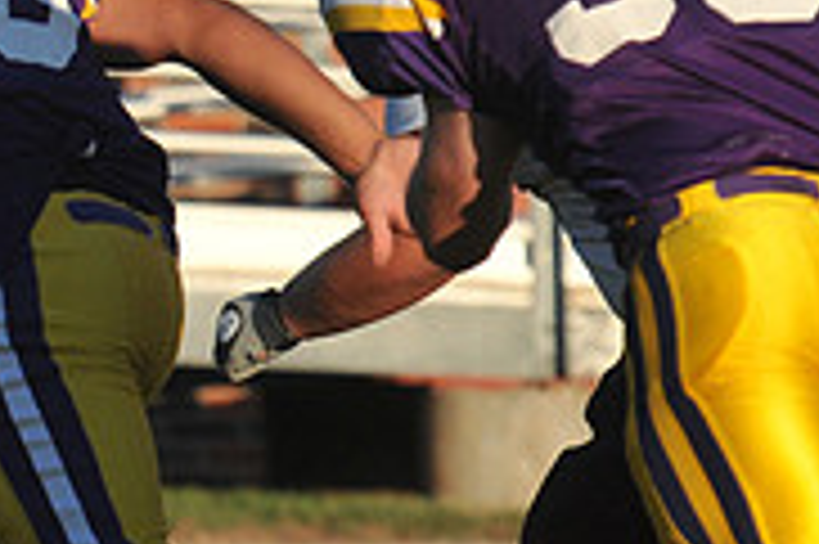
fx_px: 28298
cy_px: 52
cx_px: -374
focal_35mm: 1245
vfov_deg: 1.1
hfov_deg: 1.7
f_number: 6.3
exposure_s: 1/2000
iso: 640
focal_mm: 260
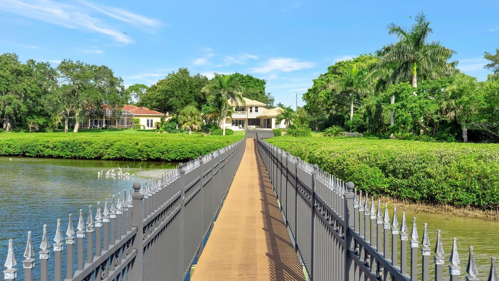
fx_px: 503
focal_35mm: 38
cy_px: 124
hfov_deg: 52.8
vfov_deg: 31.2
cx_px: 249
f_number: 8
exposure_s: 1/8000
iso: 2500
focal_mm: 24
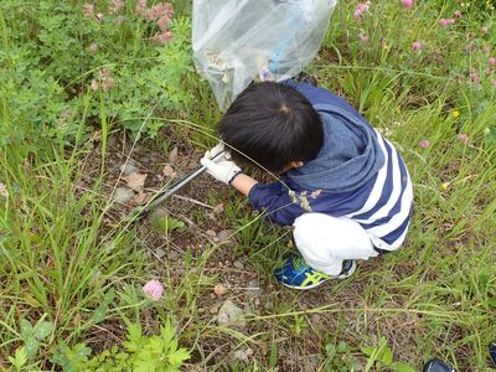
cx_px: 248
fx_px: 544
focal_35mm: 38
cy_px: 186
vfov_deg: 37.7
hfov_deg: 49.0
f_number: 3.5
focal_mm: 6.86
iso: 100
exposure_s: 1/160
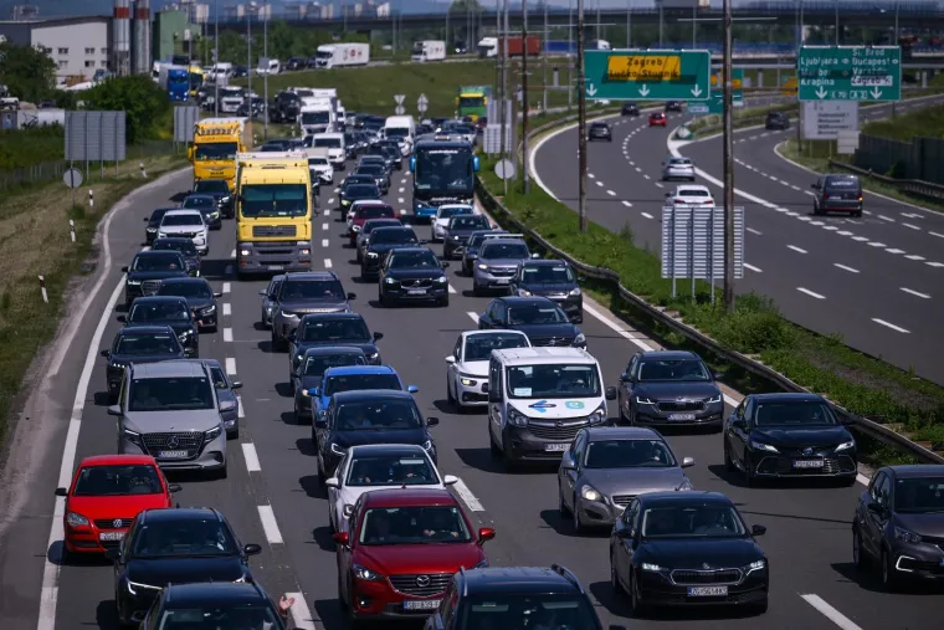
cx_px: 472
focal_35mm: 185
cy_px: 315
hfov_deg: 11.1
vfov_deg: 7.4
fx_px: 4852
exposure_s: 1/3200
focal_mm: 185
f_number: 2.8
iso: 64
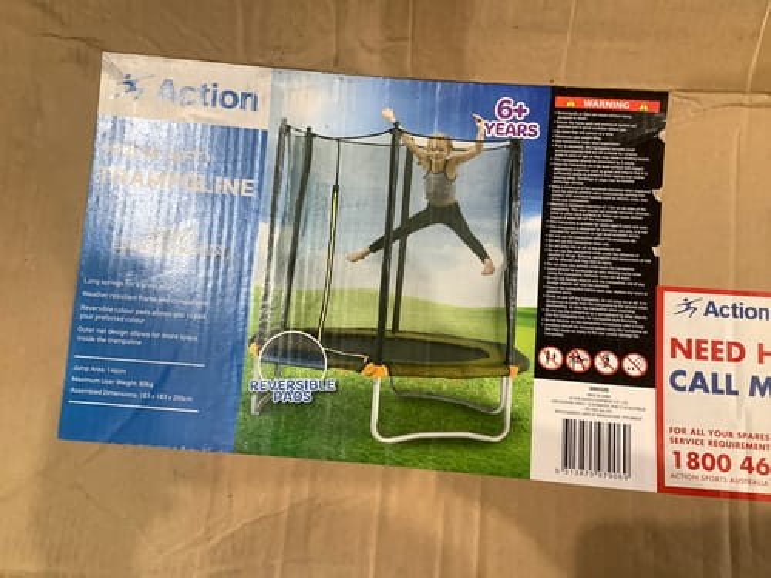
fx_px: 690
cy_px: 289
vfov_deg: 45.4
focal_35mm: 31
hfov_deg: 58.4
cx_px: 386
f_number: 2.4
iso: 100
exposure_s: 1/50
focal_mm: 3.3
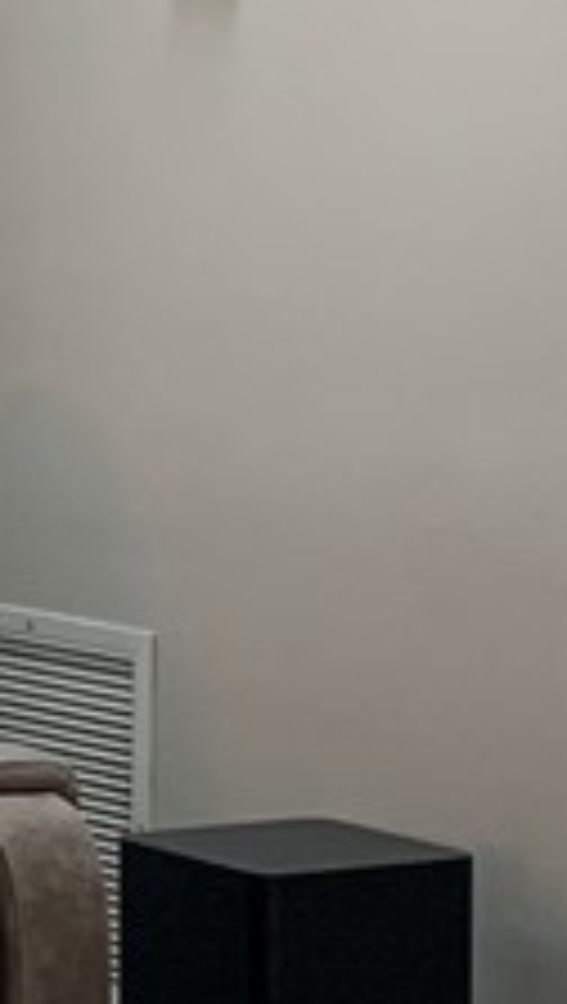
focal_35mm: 203
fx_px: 5407
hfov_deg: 5.8
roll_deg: -0.1
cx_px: -756
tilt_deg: -6.0
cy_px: 356
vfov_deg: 10.6
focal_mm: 4.25
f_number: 1.8
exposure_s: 1/60
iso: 80
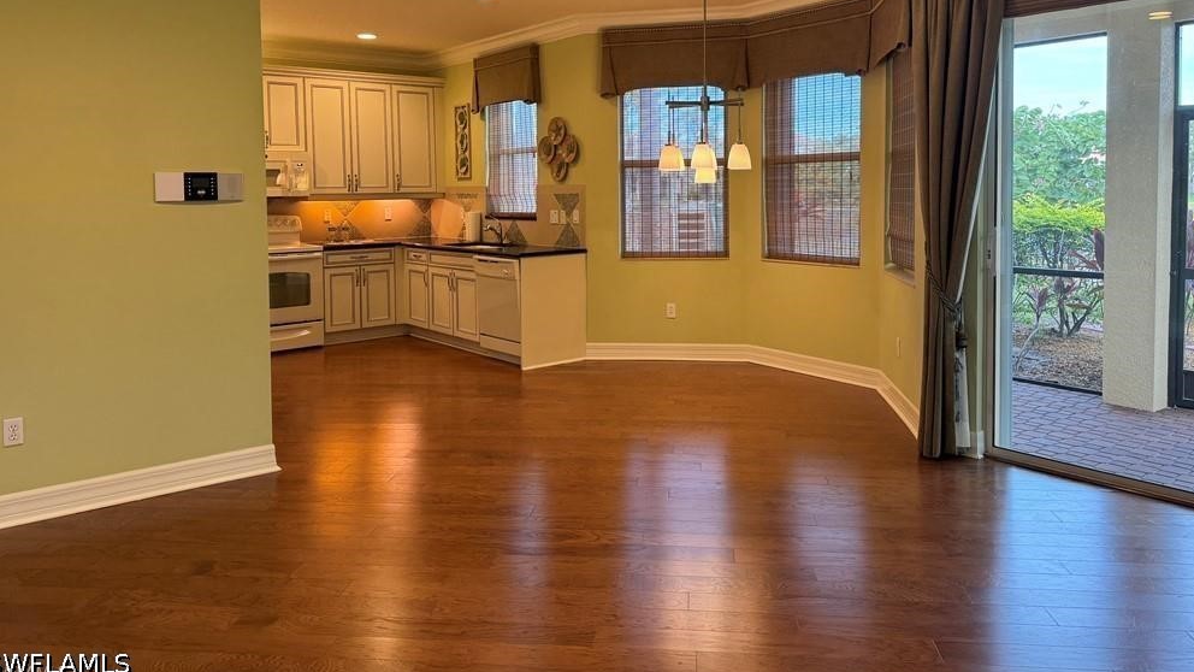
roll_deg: +0.9
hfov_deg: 69.9
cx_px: 596
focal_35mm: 27
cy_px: 222
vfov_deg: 42.3
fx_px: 855
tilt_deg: -3.0
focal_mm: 6.86
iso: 160
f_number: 1.78
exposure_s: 1/120
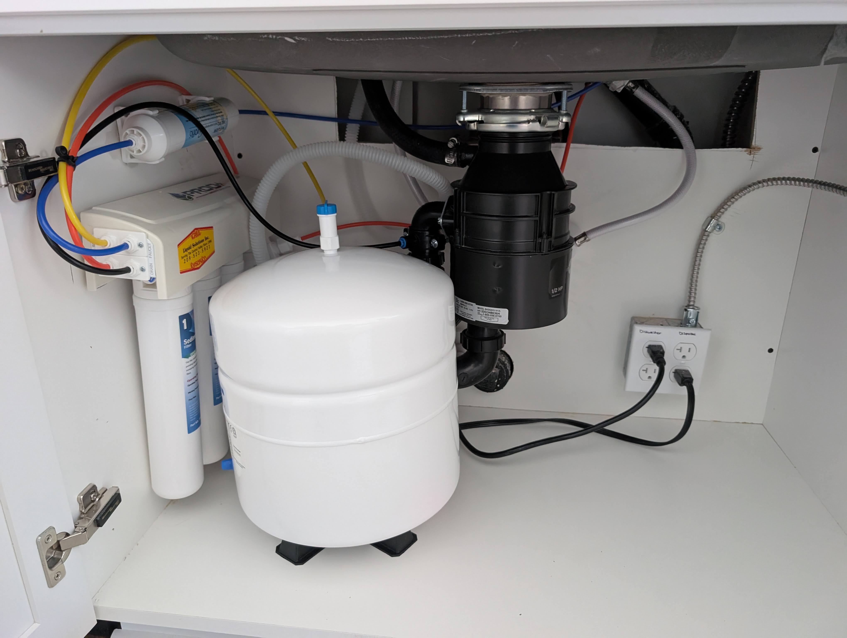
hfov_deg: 71.5
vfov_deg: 56.9
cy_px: 319
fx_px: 588
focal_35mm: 24
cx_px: 424
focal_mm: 6.9
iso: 1102
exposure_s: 1/87
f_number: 1.68
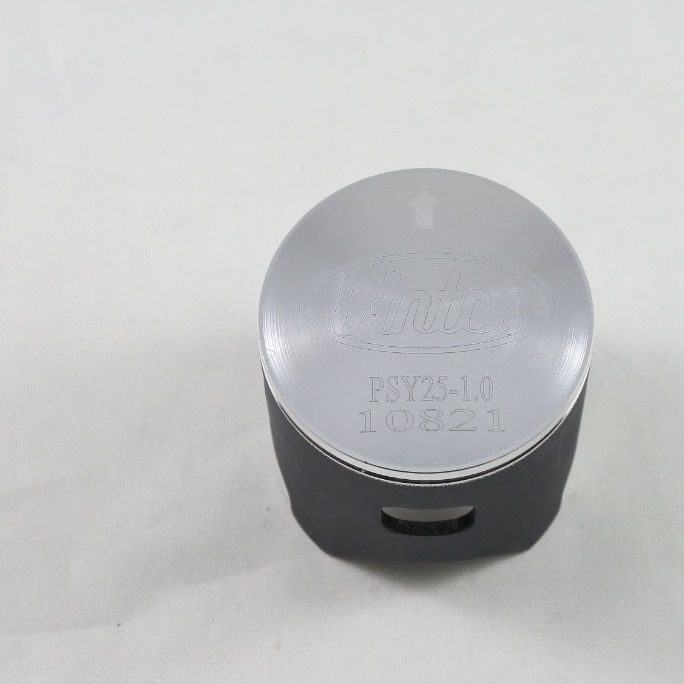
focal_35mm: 62
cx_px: 426
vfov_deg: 27.7
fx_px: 1386
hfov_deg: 27.6
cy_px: 342
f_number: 4.5
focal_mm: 18
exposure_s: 1/125
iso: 500
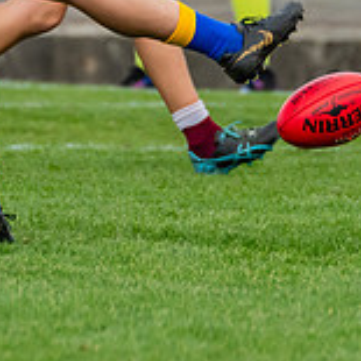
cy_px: -152
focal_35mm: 1855
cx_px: 111
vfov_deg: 0.9
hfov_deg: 0.9
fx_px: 21887
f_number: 7.1
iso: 800
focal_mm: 420
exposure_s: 1/1600
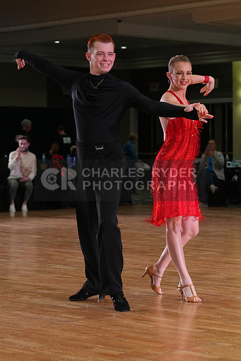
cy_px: 180
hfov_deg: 12.9
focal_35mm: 106
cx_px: 120
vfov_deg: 19.3
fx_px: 1064
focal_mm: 106
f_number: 5.6
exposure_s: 1/200
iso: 2500
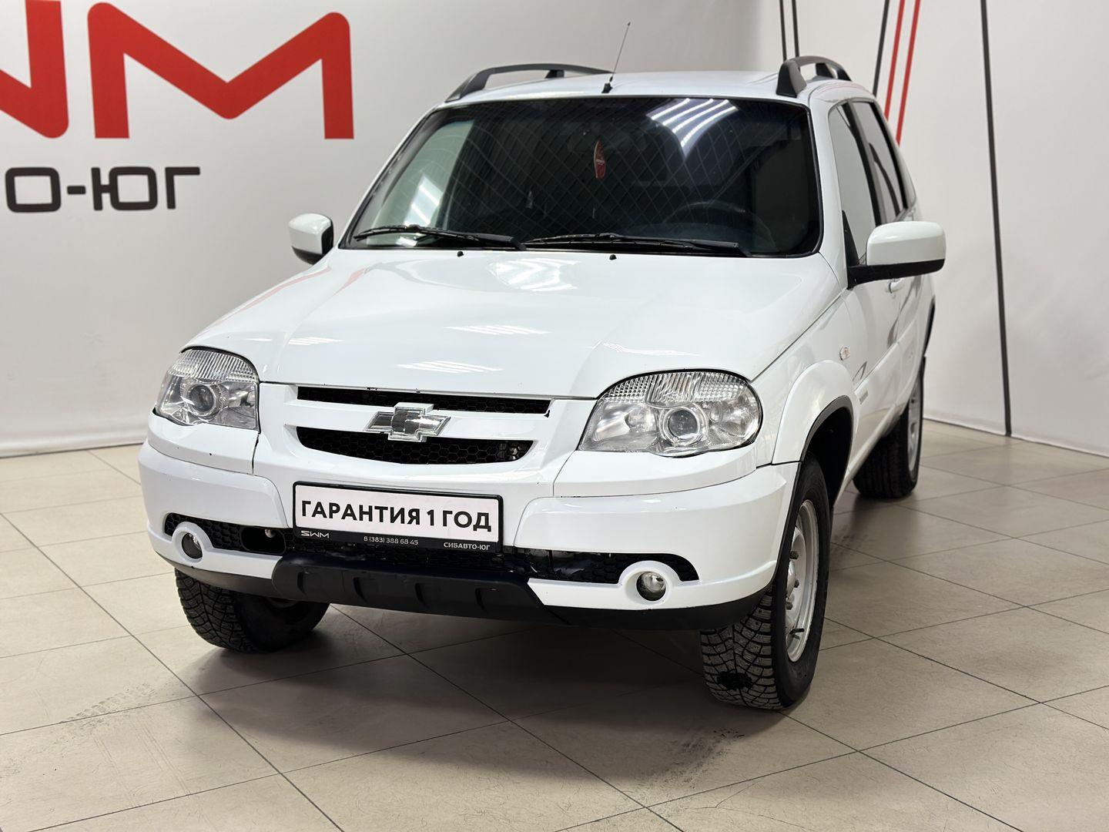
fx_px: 1538
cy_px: 416
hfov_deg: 39.7
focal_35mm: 48
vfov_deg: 30.3
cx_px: 554
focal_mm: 6.86
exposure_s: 1/123
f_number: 1.78
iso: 64
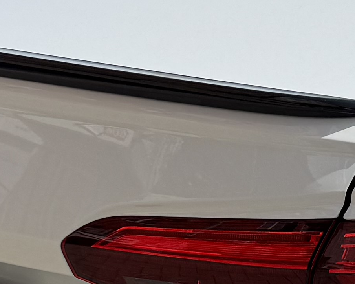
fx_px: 1555
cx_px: 352
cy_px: 238
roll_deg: -0.6
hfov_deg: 12.9
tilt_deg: -24.2
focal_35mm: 148
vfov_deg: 10.4
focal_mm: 6.76
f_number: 1.78
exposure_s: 1/8130
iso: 80
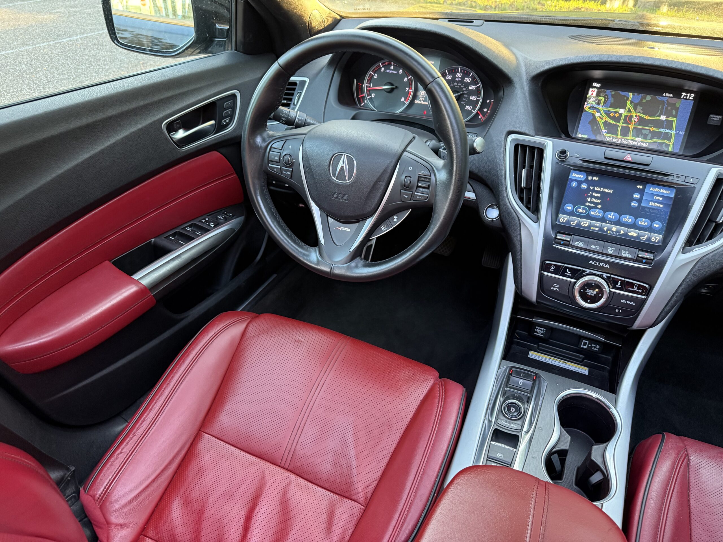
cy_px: 271
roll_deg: -0.7
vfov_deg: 56.8
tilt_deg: -33.2
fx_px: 501
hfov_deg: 71.6
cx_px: 362
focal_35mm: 24
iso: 320
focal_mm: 6.76
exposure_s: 1/55
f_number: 1.78
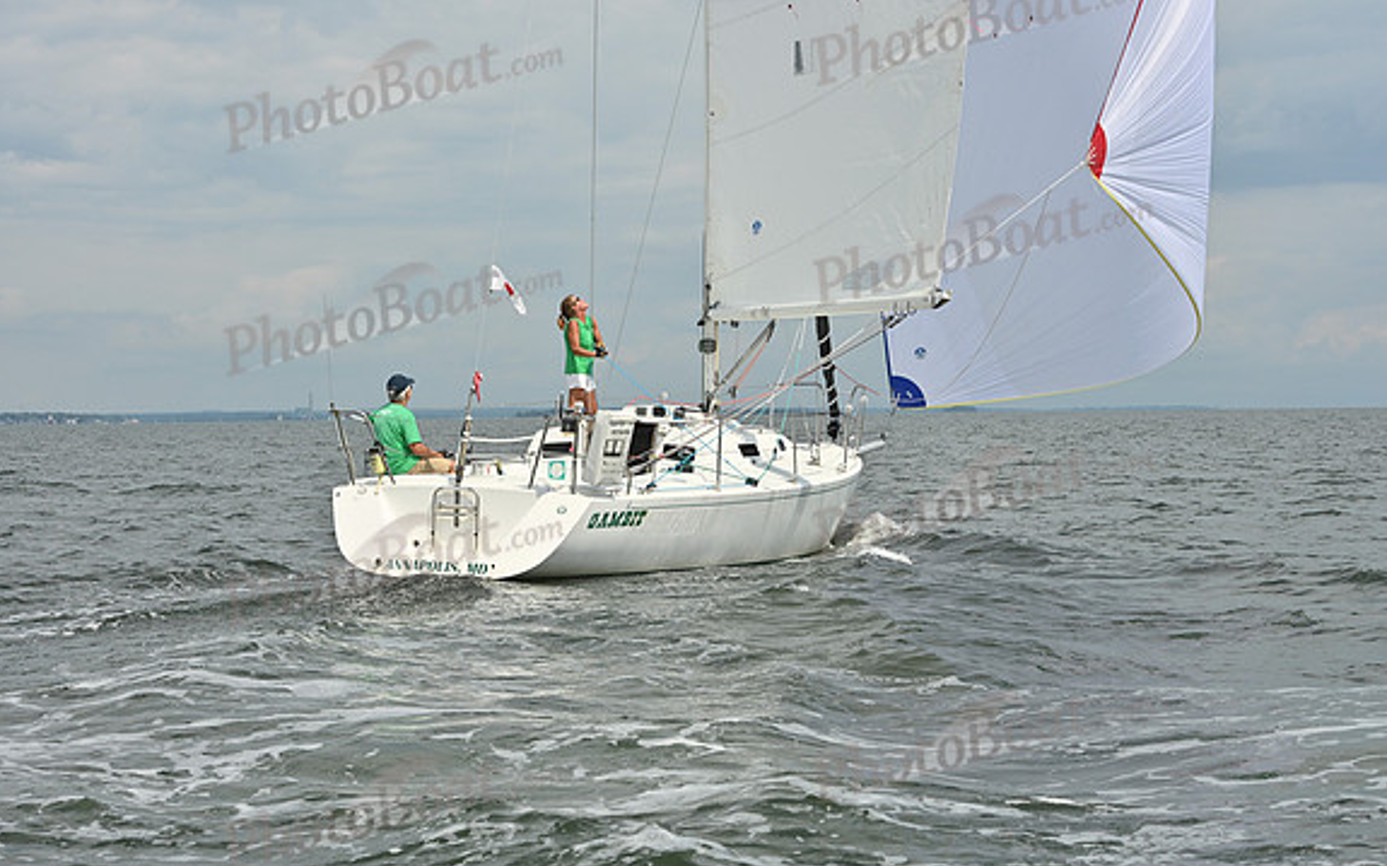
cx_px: 690
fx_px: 2721
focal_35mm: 72
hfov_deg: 28.6
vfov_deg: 18.1
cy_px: 404
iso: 320
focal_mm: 70
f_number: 10
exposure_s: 1/1250
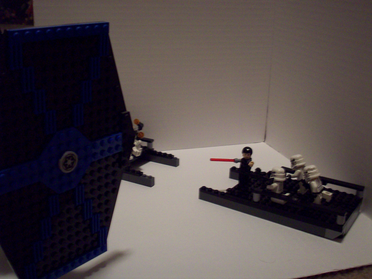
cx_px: 186
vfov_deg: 31.5
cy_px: 140
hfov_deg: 41.2
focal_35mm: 46
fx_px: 494
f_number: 3.1
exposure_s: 1/8
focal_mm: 7.6
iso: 200
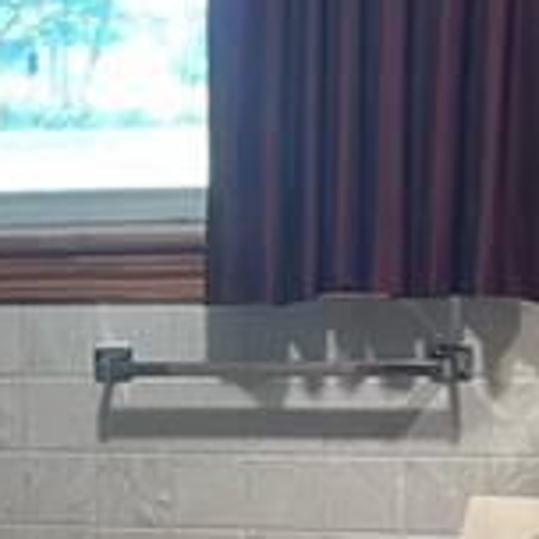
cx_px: -74
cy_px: 642
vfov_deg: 14.6
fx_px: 2044
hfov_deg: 14.6
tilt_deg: -15.9
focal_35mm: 116
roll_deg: +1.9
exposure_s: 1/60
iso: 250
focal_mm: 5.1
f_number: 1.6
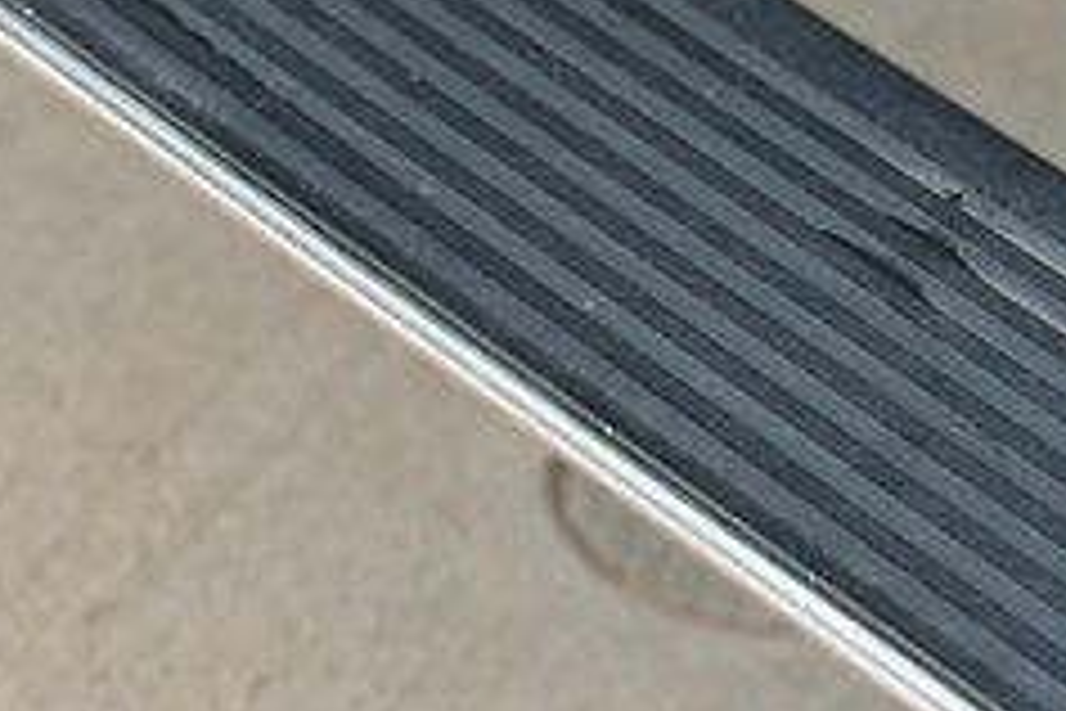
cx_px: -171
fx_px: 6395
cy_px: -32
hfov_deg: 9.4
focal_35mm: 216
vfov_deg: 6.3
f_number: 1.78
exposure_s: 1/232
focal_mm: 6.76
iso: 64
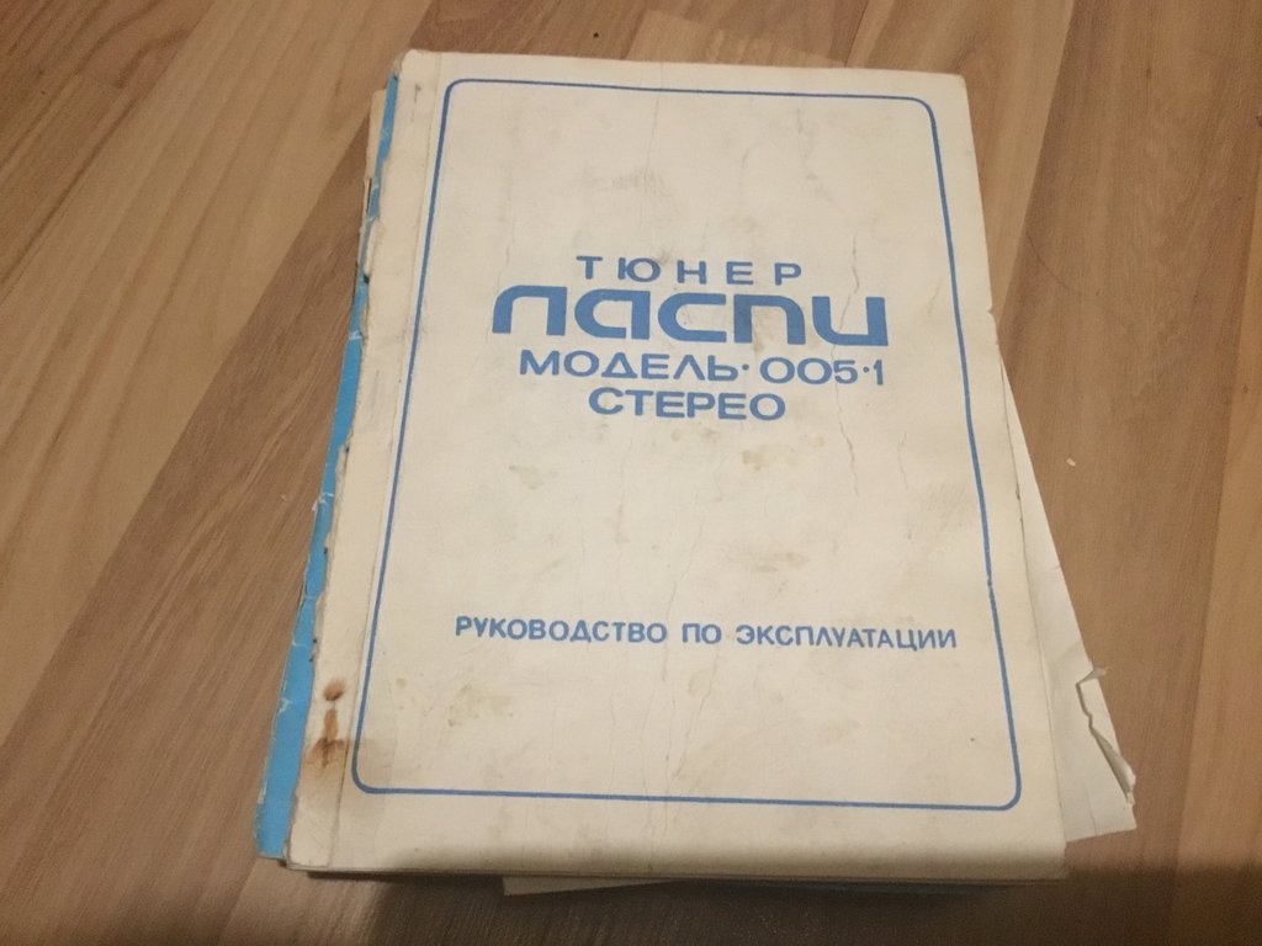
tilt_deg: -63.4
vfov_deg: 45.4
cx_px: 631
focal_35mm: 31
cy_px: 473
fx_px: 1130
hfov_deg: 58.4
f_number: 2.4
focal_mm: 3.3
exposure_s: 1/17
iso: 500
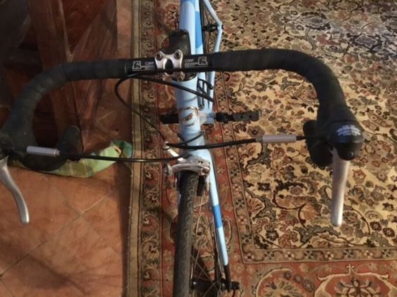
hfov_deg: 52.6
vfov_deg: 40.6
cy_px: 134
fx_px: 401
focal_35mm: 35
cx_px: 179
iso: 800
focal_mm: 3.3
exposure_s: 1/17
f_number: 2.4
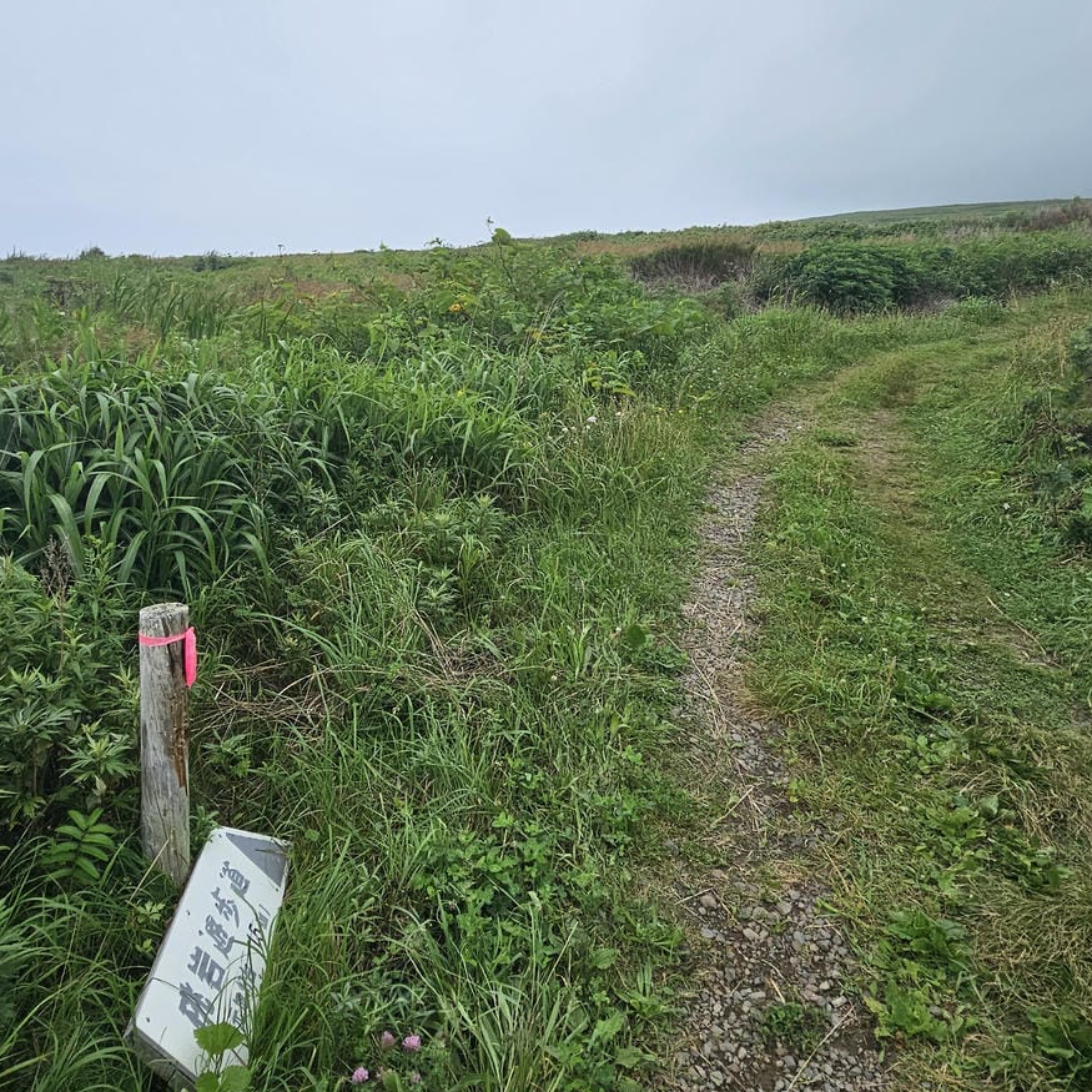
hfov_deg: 72.1
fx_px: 749
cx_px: 510
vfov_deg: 70.9
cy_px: 407
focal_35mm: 21
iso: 50
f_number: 2.2
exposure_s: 1/4054
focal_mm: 2.2
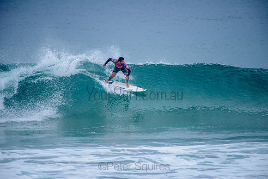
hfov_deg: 4.1
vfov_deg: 2.8
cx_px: 134
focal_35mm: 500
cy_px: 90
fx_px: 3723
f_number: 5.6
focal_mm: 500
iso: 280
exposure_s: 1/1250
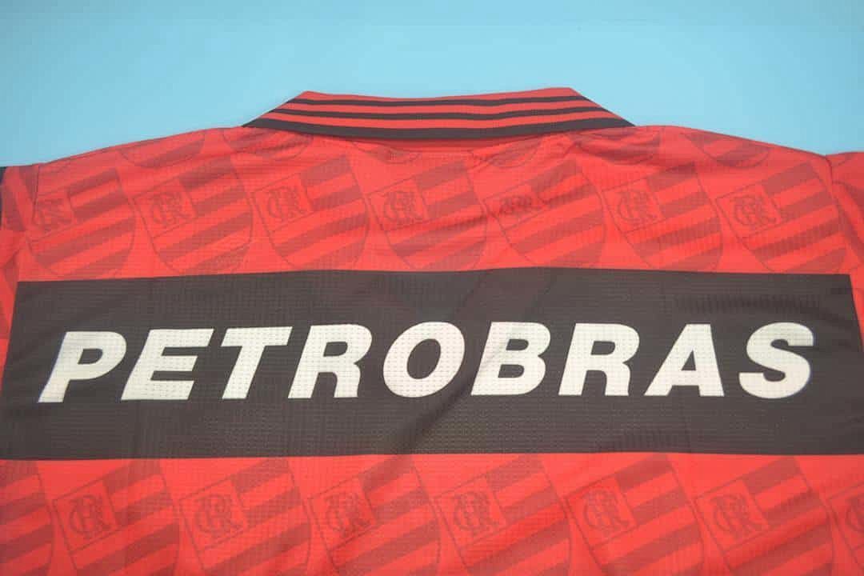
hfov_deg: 61.9
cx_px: 432
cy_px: 288
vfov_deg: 43.6
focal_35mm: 30
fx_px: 720
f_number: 3.8
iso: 200
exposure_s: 1/60
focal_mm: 20
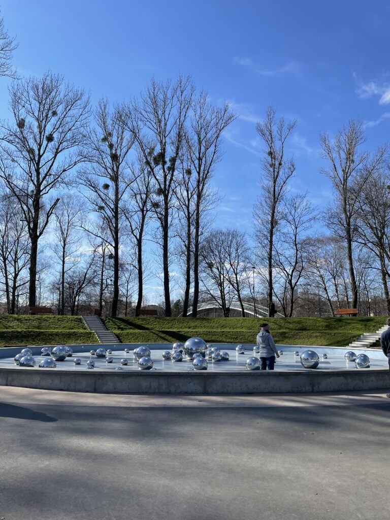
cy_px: 260
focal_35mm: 26
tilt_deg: +13.1
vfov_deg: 67.3
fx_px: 391
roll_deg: -2.6
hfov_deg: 53.1
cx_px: 195
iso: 32
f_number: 1.6
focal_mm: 4.2
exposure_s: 1/3205
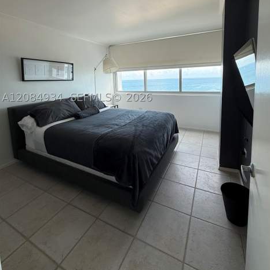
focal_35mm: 17
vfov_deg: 82.0
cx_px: 138
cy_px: 97
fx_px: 150
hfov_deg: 84.0
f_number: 2.2
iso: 64
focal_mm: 2.22
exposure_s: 1/144
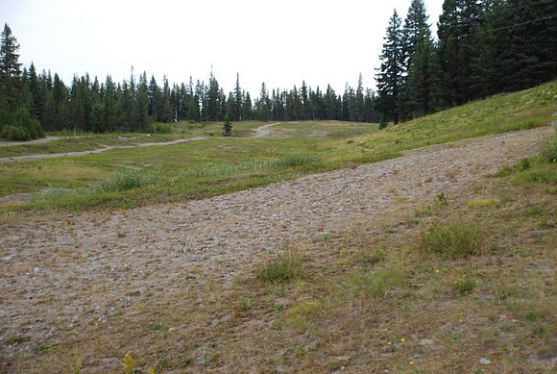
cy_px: 187
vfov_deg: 32.0
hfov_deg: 46.3
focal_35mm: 42
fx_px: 651
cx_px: 278
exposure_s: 1/4000
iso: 1600
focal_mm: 28
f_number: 4
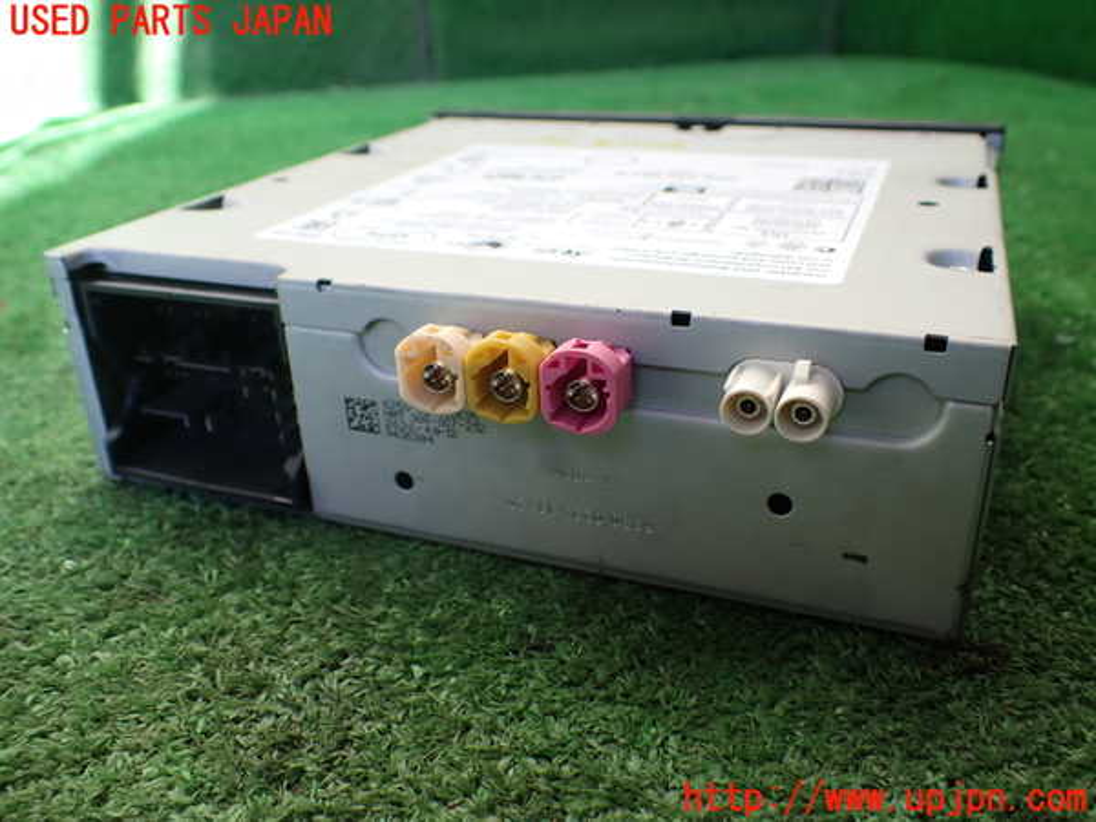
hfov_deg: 60.0
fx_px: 950
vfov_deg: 46.8
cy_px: 411
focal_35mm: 30
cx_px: 548
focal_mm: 5.4
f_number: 2.3
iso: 100
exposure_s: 1/125
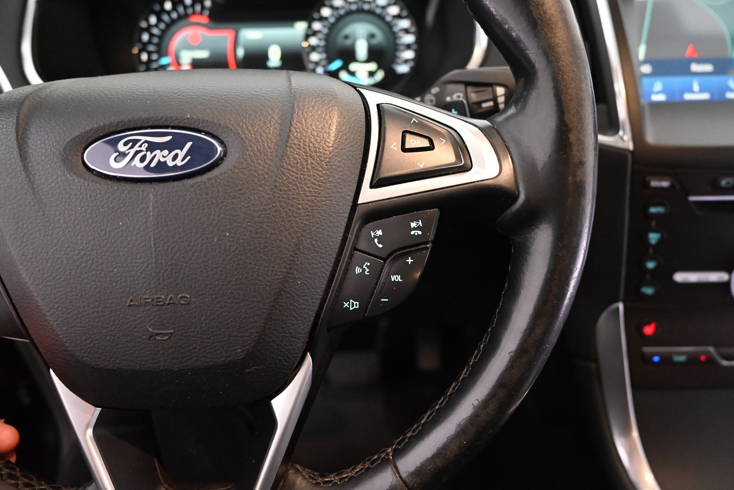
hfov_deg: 73.7
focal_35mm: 24
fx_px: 489
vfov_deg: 53.1
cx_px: 367
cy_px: 245
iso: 5600
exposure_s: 1/60
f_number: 4
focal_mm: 24
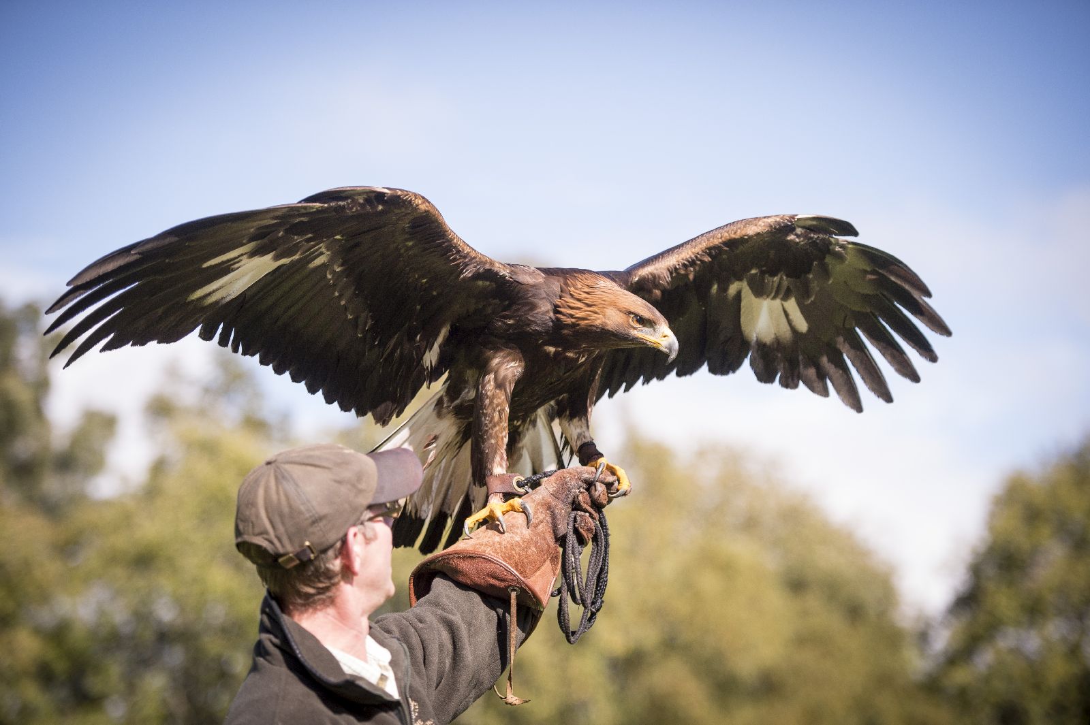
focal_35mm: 112
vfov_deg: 12.2
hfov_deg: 18.3
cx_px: 545
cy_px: 362
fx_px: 3389
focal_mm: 112
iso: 1000
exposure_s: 1/8000
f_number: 2.8
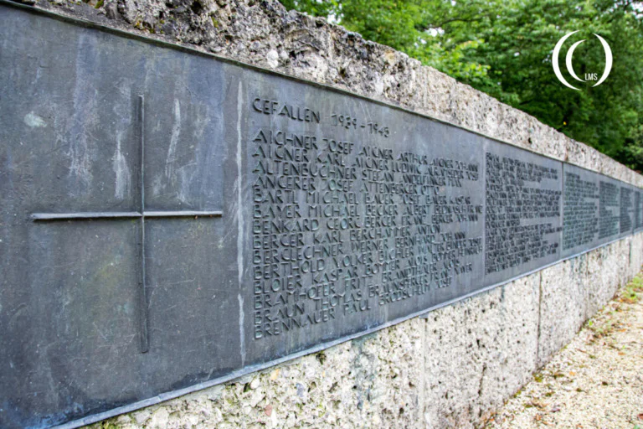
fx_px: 482
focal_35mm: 27
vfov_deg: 47.9
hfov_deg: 67.4
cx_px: 322
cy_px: 214
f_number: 5.6
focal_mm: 18
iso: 400
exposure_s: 1/125
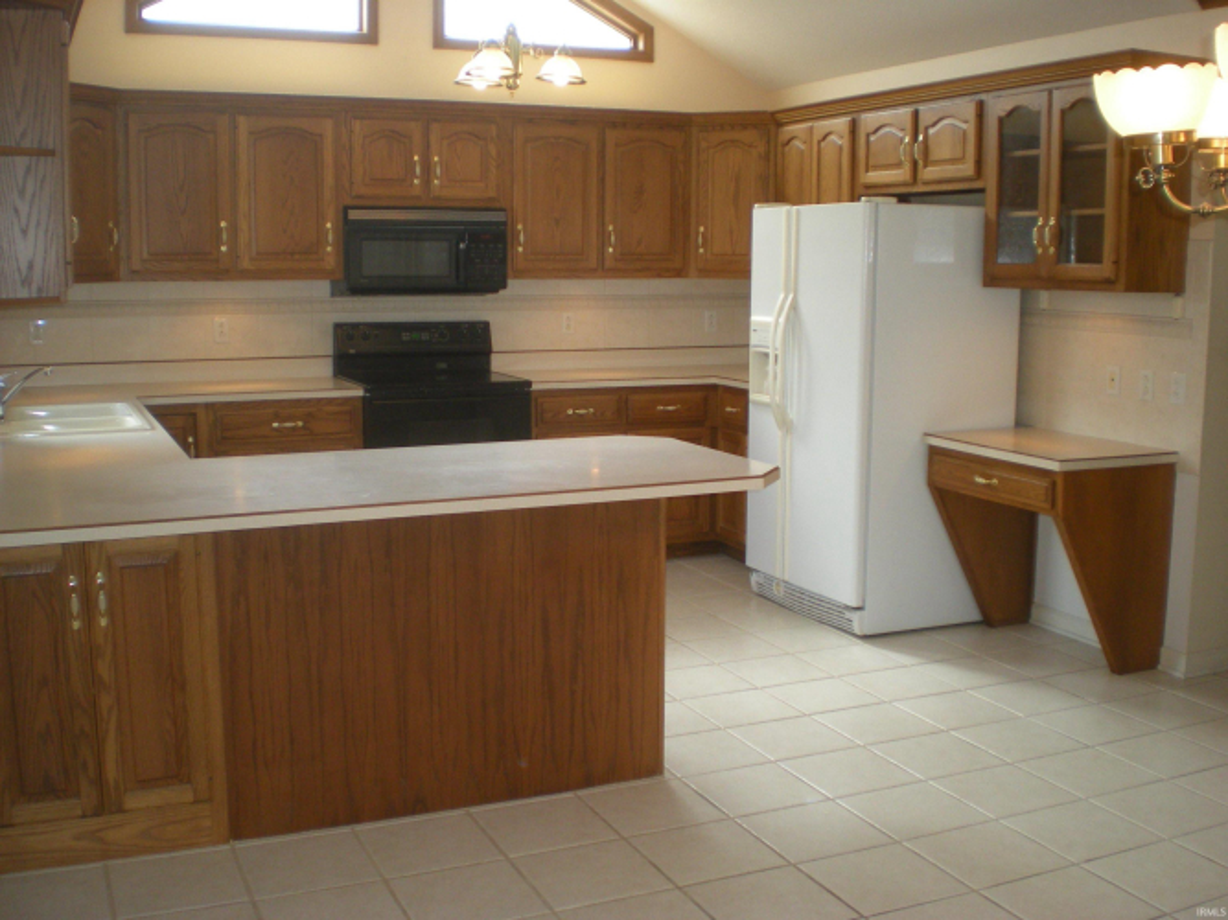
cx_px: 614
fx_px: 1348
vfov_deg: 37.7
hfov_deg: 49.0
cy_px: 460
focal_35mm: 38
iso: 158
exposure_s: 1/51.4
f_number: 3.1
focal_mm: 6.3
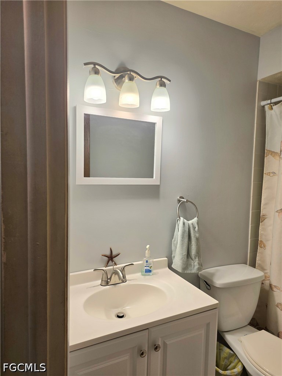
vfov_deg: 73.9
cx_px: 141
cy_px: 188
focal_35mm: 23
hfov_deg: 58.9
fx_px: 250
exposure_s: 1/120
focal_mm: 6.25
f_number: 1.7
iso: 40
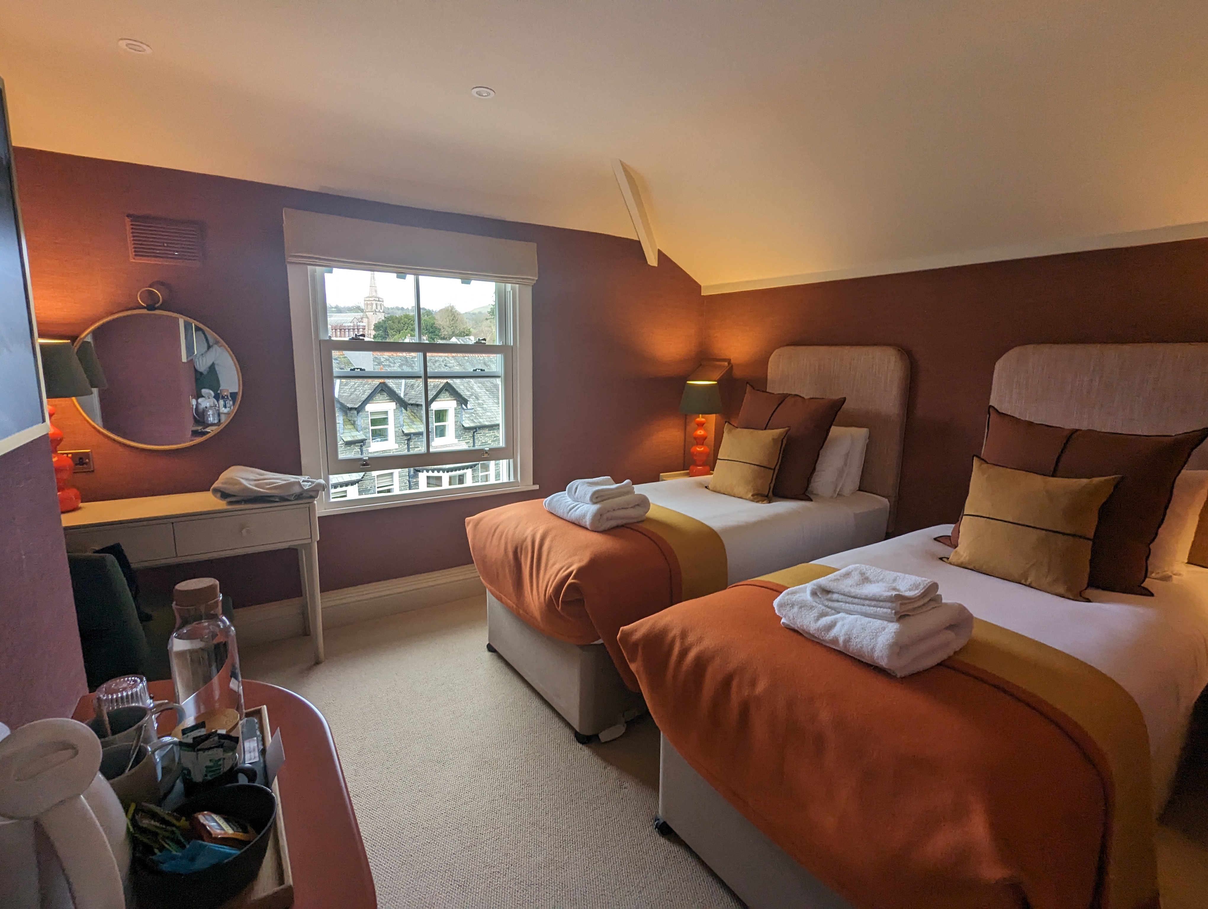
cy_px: 454
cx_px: 604
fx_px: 559
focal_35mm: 16
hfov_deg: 94.4
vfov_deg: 78.2
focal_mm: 2.35
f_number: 2.2
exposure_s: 1/120
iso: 119
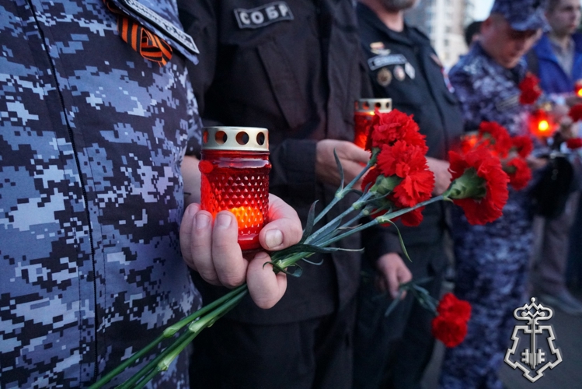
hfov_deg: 61.9
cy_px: 194
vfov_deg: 43.6
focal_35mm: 30
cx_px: 291
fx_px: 485
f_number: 4
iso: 6400
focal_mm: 20
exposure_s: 1/60
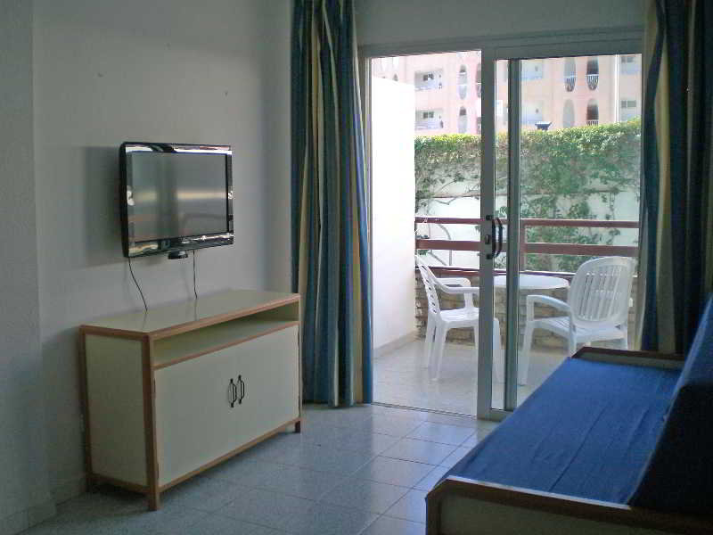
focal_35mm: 38
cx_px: 356
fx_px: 783
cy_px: 268
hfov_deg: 49.0
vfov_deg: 37.7
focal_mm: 6.3
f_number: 3.1
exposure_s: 1/250
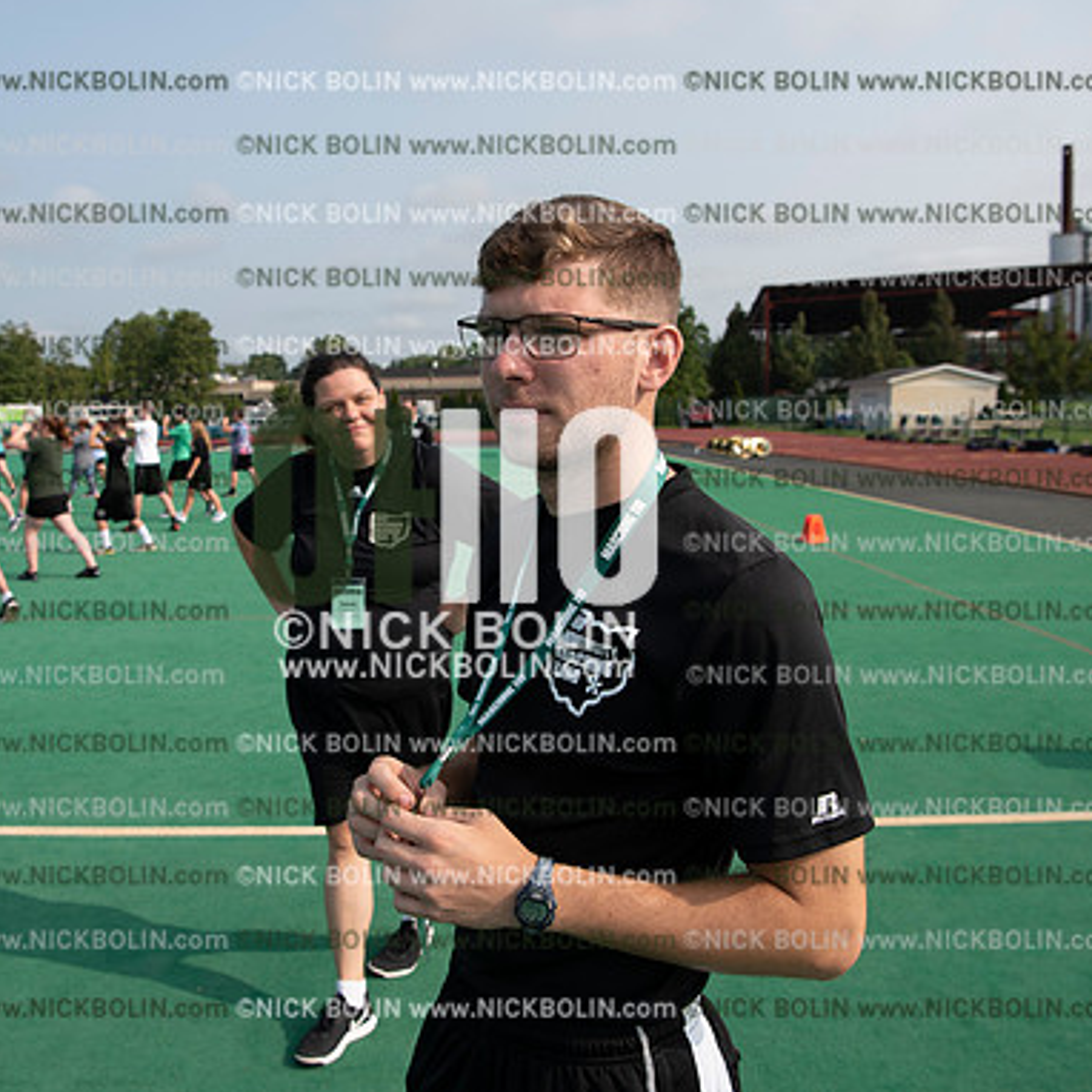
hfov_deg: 52.3
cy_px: 545
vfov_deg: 52.5
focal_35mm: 31
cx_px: 455
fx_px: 1106
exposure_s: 1/640
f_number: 5.6
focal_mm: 24
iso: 125
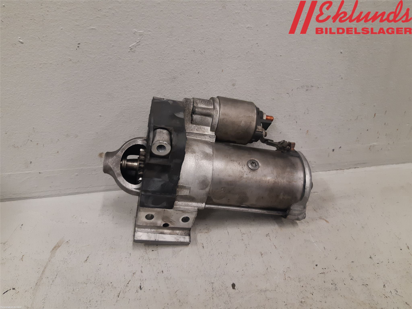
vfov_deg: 53.1
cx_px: 206
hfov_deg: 67.3
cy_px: 154
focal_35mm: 26
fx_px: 309
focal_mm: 3.93
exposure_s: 1/50
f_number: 1.7
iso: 160
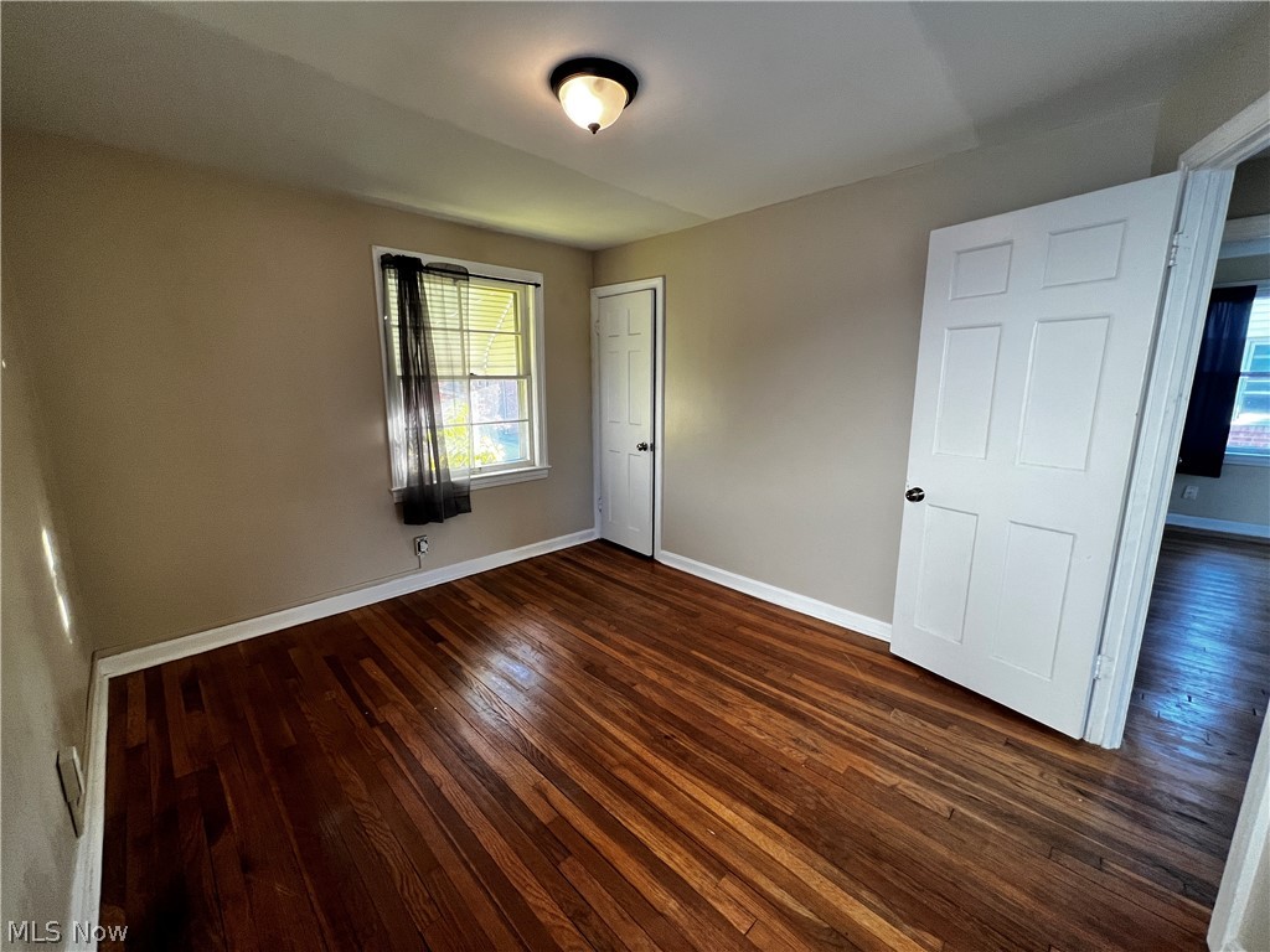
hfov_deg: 106.2
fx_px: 477
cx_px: 635
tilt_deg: -10.8
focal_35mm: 13
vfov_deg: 89.9
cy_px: 476
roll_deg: +0.3
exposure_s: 1/120
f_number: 1.8
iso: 160
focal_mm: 1.57
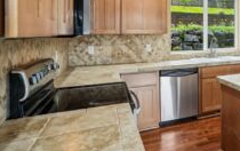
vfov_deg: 39.3
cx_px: 226
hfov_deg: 52.0
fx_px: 203
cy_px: 33
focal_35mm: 31
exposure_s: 1/5
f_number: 8
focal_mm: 16
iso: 400
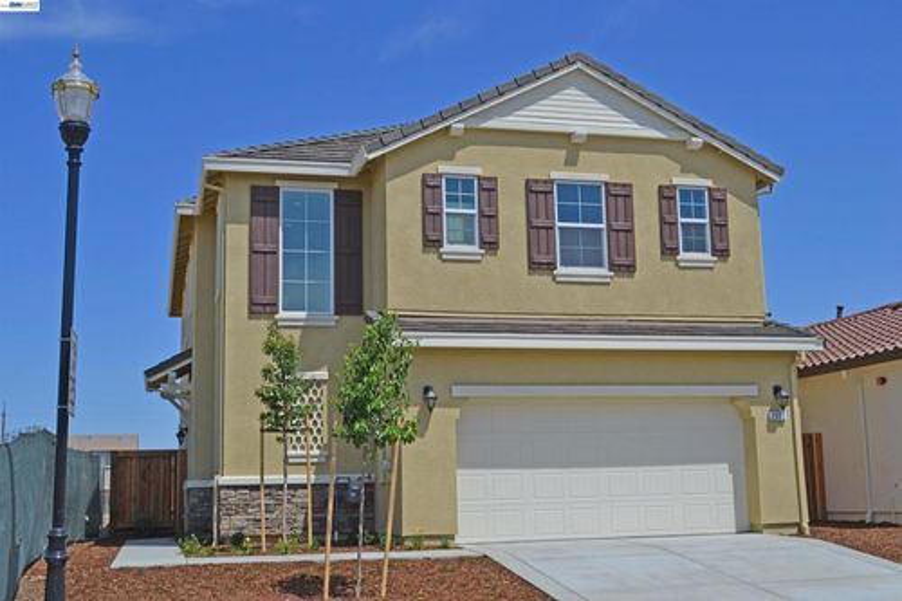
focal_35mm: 44
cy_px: 300
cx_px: 451
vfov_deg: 30.8
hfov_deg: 45.0
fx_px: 1089
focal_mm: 29
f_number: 9
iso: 100
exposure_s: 1/320
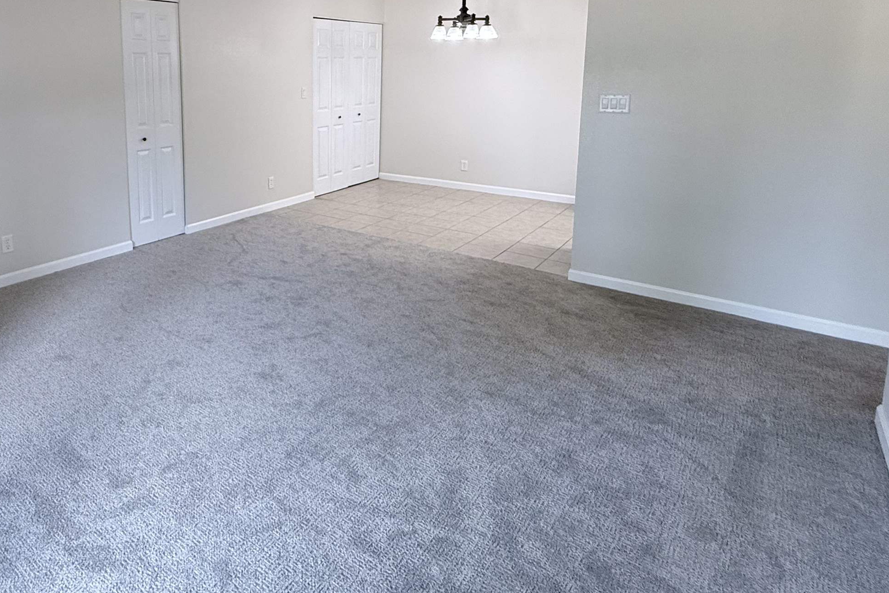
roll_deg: +0.4
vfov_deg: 52.7
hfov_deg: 72.1
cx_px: 250
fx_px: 568
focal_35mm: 23
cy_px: 149
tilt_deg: -7.6
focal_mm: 2.22
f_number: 2.2
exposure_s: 1/120
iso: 200
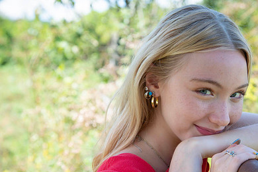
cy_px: 108
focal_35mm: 104
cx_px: 150
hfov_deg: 19.6
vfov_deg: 13.2
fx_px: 745
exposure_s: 1/320
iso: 160
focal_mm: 70
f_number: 5.6
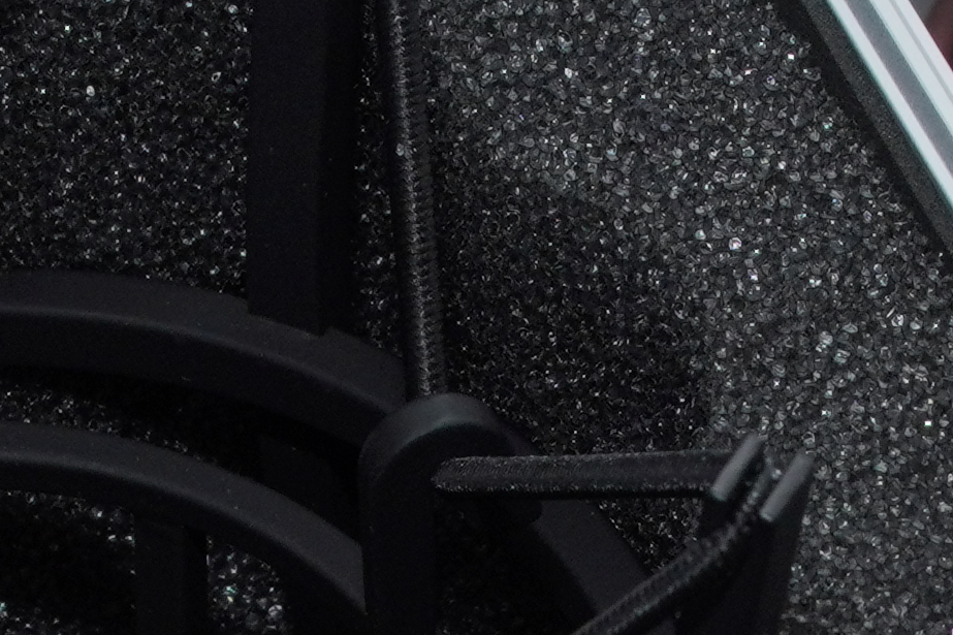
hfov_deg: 6.0
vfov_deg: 3.9
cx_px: 629
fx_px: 9031
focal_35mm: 341
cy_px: 1641
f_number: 9
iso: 250
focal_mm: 35
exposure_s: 1/160
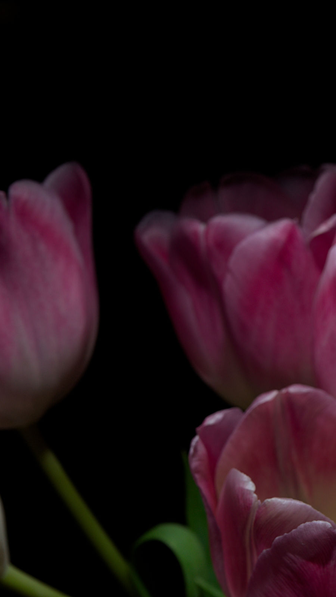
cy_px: 297
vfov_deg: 23.7
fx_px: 1426
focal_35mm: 90
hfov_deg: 13.2
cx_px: 362
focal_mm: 57
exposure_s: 1/320
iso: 100
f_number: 8
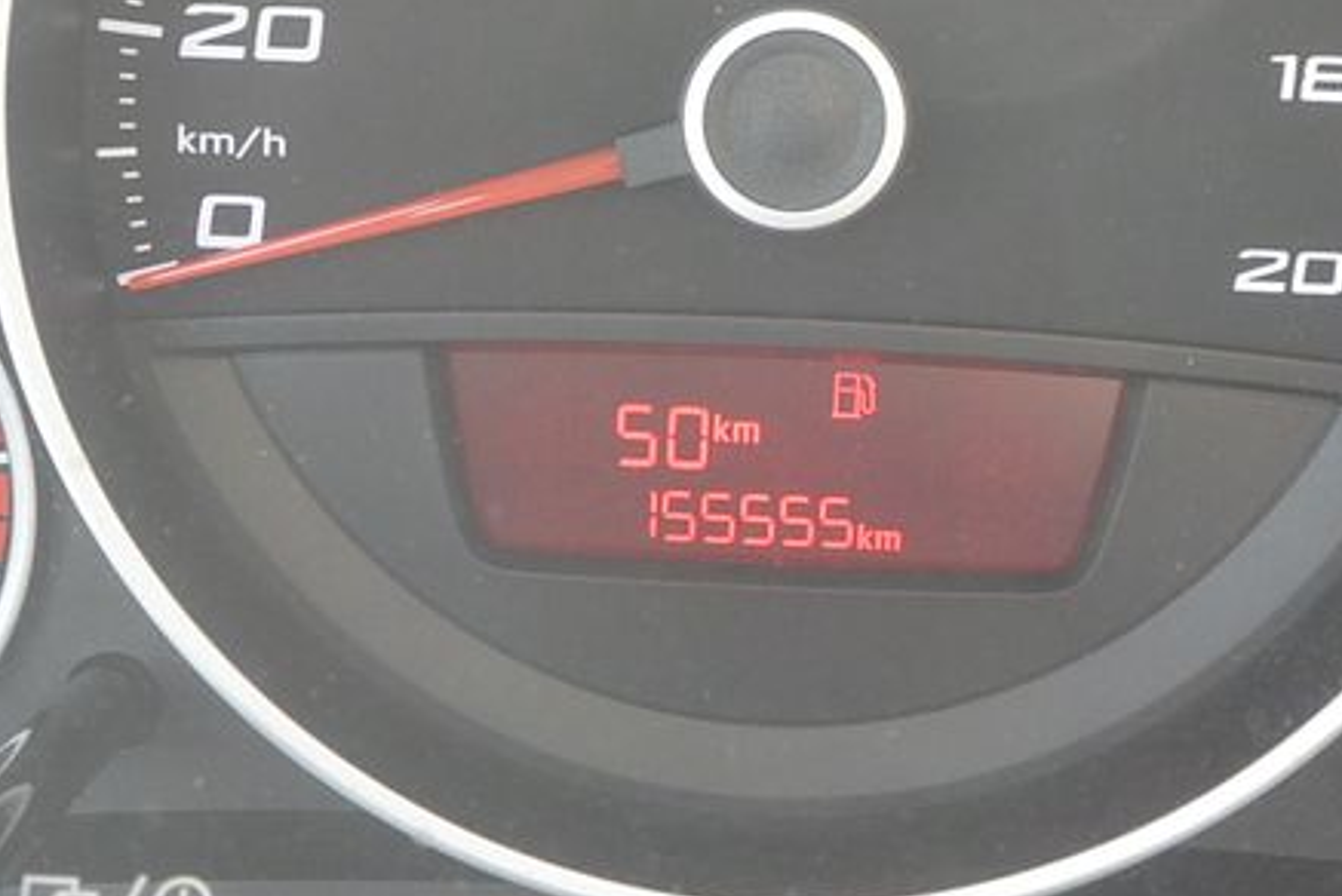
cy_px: 333
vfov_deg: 16.7
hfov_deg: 24.7
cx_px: 734
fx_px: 3059
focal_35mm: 82
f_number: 4
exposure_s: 1/80
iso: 400
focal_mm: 13.1
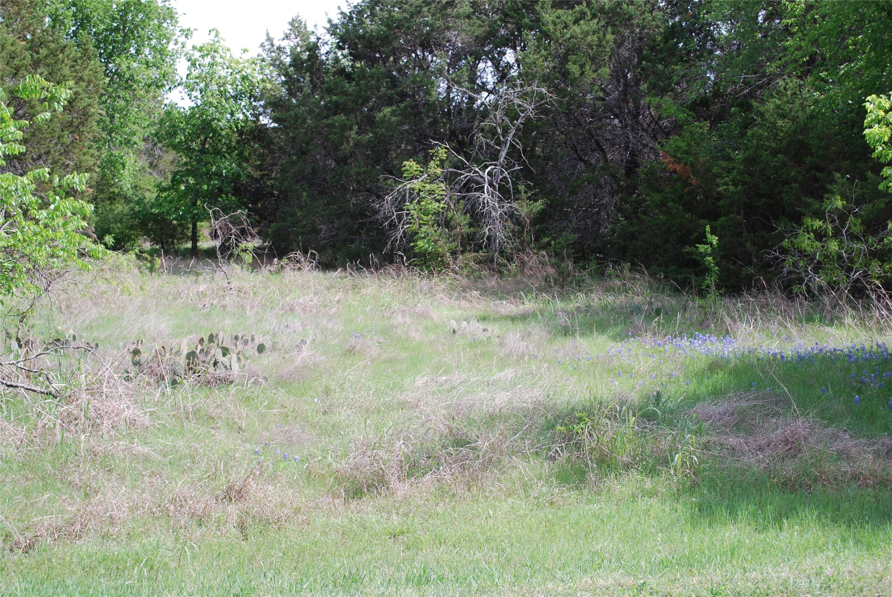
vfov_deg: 25.8
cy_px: 298
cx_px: 446
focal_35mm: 52
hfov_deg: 37.8
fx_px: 1302
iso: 100
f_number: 6.3
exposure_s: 1/160
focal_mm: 35
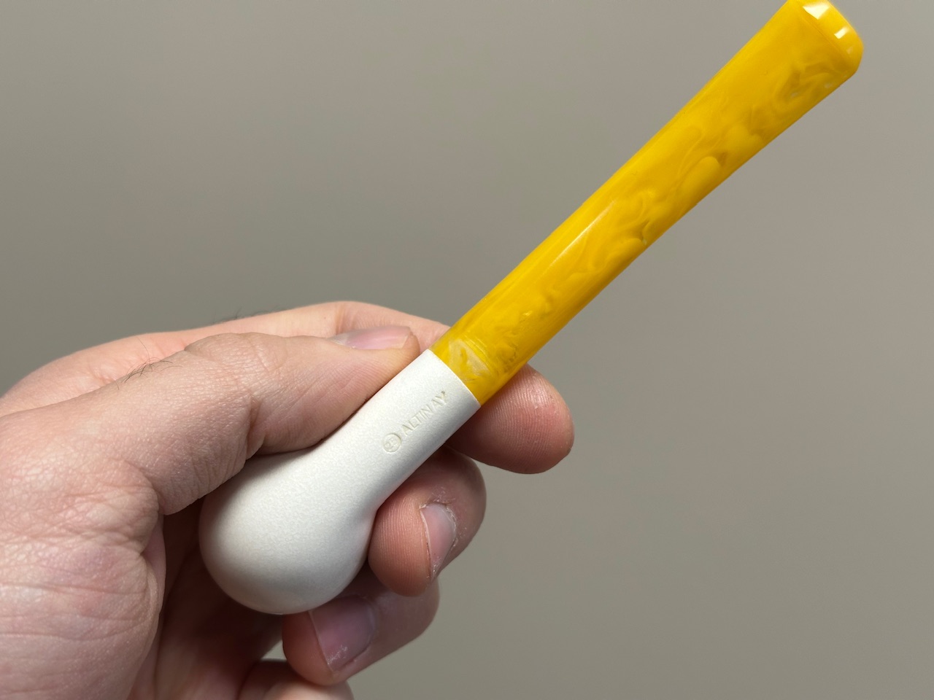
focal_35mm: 48
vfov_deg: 30.3
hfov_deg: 39.7
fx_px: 1295
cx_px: 467
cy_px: 350
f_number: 1.78
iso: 64
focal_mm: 6.86
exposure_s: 1/100
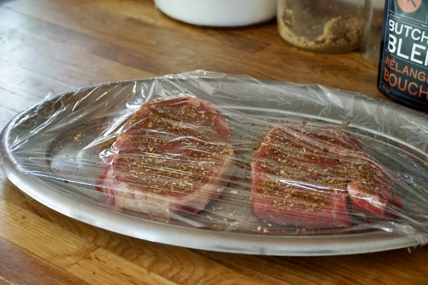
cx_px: 214
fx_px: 891
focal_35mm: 75
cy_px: 142
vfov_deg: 18.2
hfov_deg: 27.0
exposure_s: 1/80
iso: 6400
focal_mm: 50
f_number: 5
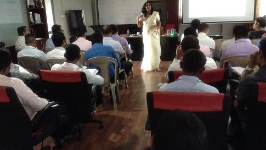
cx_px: 131
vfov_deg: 32.0
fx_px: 261
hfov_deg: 54.0
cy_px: 71
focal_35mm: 37
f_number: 2.4
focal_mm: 3.3
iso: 320
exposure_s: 1/15
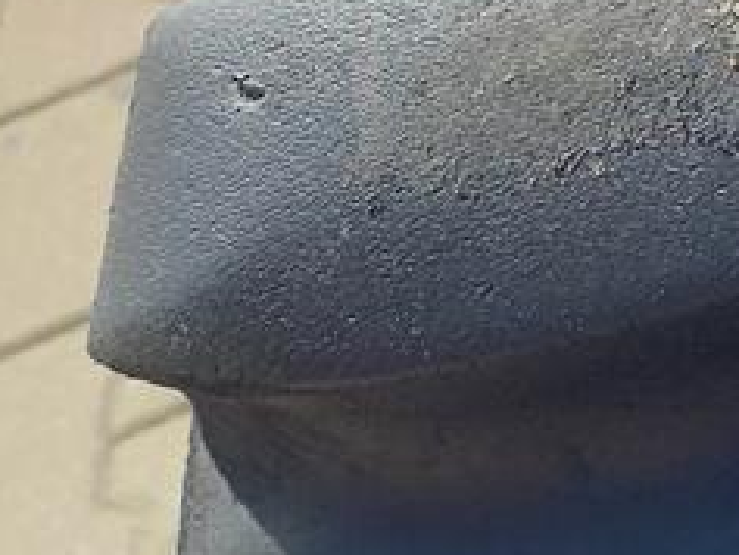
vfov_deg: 12.9
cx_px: 1587
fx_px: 2307
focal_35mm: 108
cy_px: -293
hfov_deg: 14.3
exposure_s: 1/260
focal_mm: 4.65
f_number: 1.8
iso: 50
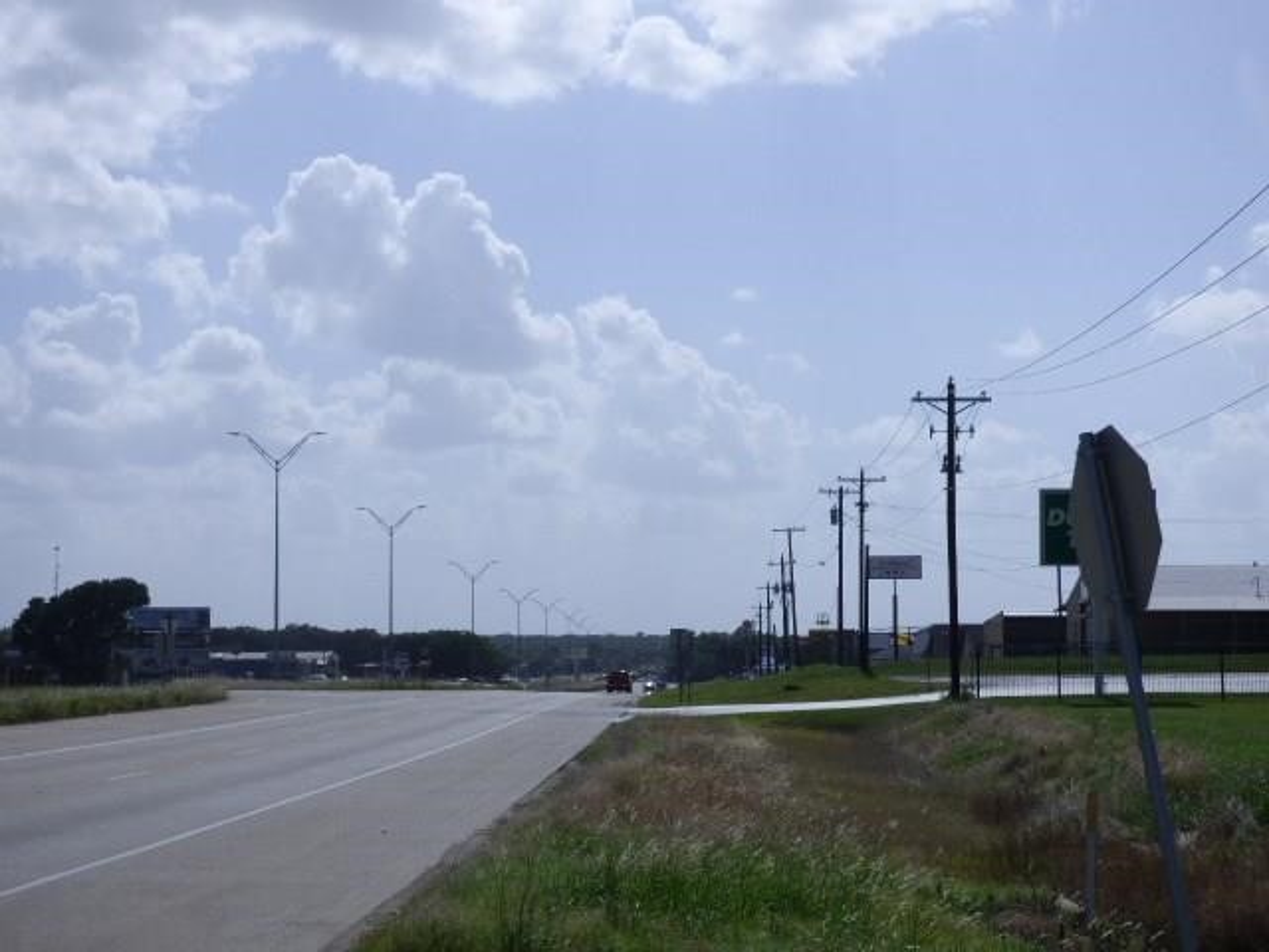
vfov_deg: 21.3
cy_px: 476
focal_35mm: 69
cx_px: 634
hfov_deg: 28.2
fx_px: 2529
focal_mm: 11.76
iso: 100
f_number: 5.6
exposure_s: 1/1600
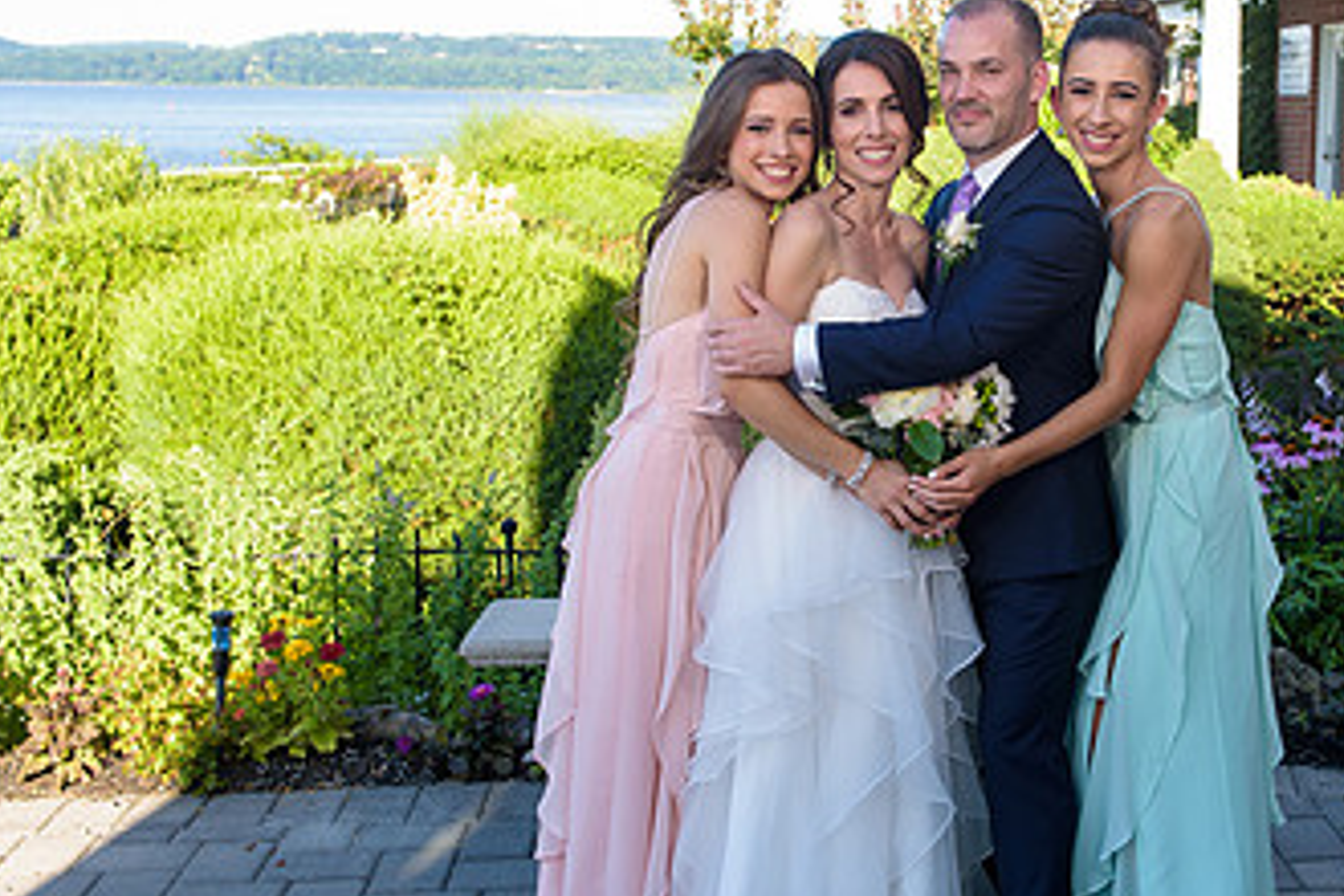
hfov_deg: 38.2
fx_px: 1904
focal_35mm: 51
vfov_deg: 26.5
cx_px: 945
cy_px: 389
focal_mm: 29
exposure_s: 1/250
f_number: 4
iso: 200
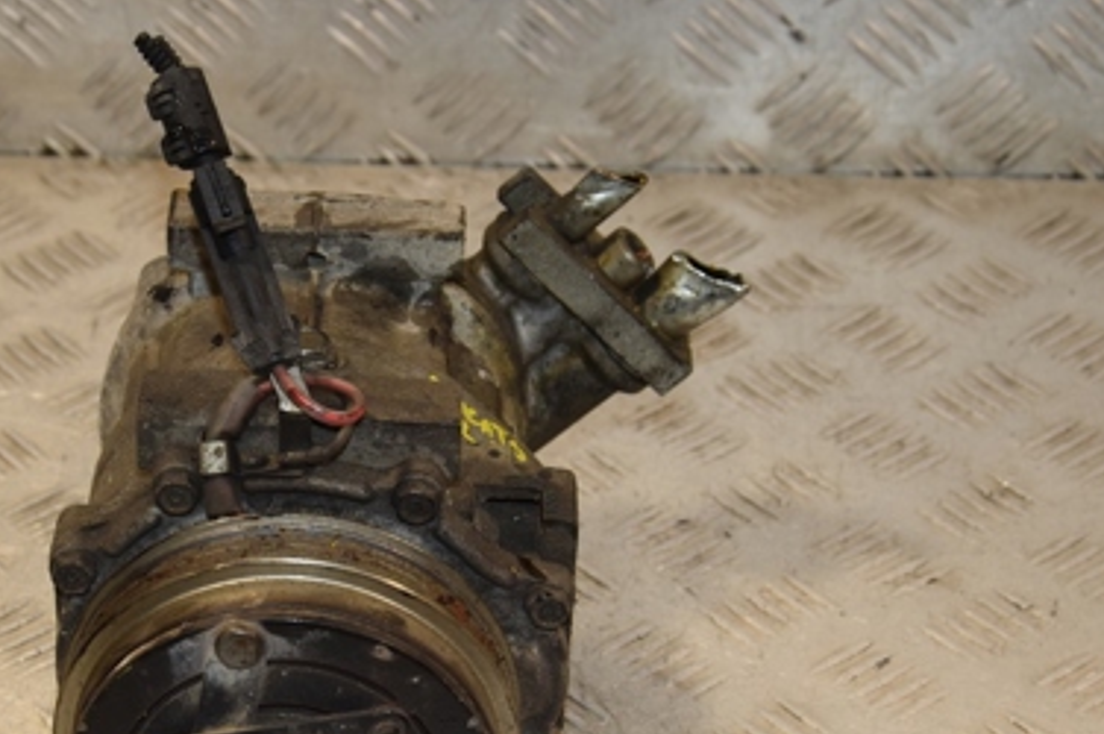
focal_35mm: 115
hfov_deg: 17.8
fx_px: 3519
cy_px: 482
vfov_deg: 11.9
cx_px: 388
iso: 800
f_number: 6.3
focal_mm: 45
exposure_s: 1/200
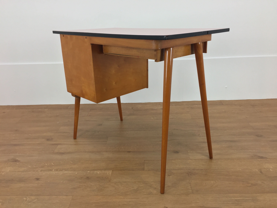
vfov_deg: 48.2
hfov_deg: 61.7
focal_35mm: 29
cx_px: 138
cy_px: 104
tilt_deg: -19.0
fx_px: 232
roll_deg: +1.5
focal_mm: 4.15
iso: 50
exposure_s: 1/33
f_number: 2.2
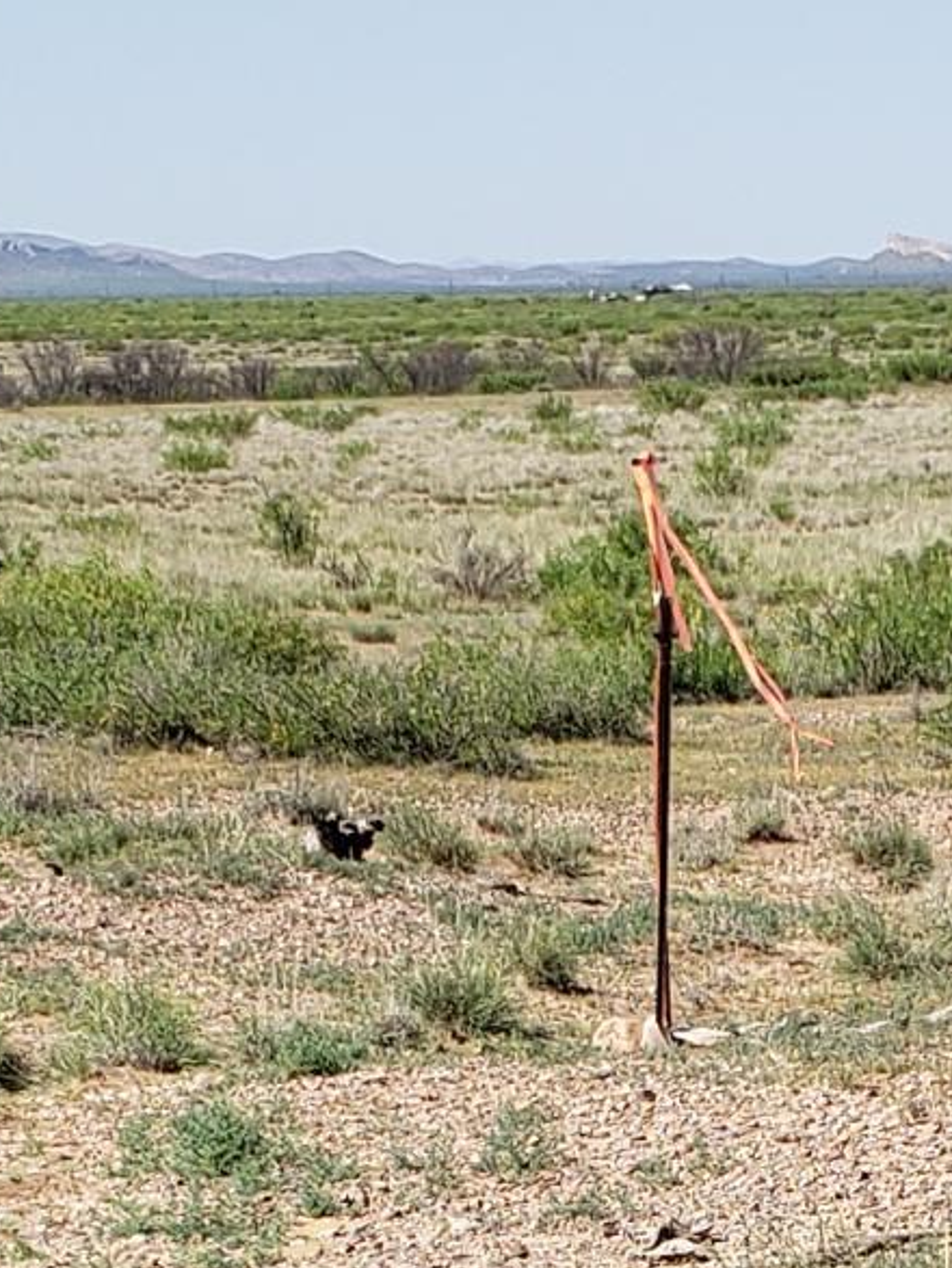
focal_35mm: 133
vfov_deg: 14.4
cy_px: 1493
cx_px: 755
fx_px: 4873
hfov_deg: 11.1
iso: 50
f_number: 2.4
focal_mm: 4.3
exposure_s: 1/1319
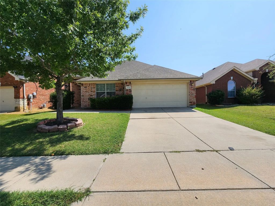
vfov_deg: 89.9
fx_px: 103
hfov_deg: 106.2
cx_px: 138
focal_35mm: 13
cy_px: 103
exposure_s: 1/2450
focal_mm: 2.2
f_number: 2.2
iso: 50
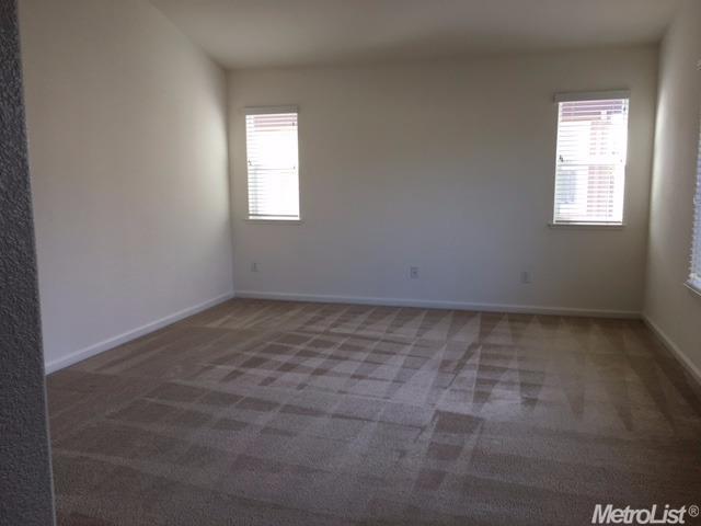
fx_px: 587
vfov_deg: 48.2
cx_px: 350
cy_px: 263
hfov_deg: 61.7
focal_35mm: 29
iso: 40
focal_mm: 4.15
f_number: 2.2
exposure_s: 1/120
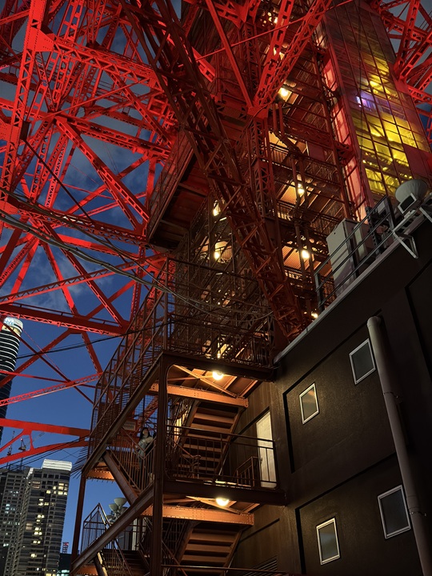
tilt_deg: +36.9
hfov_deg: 40.7
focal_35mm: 35
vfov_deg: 52.6
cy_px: 288
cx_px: 216
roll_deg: +2.2
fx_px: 582
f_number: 1.78
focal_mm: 6.76
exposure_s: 1/25
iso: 1000
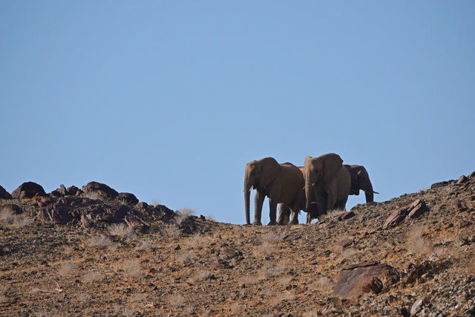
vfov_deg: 2.3
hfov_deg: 3.4
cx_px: 238
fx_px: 7918
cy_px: 158
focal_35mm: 600
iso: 100
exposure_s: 1/640
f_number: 5.6
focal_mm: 220
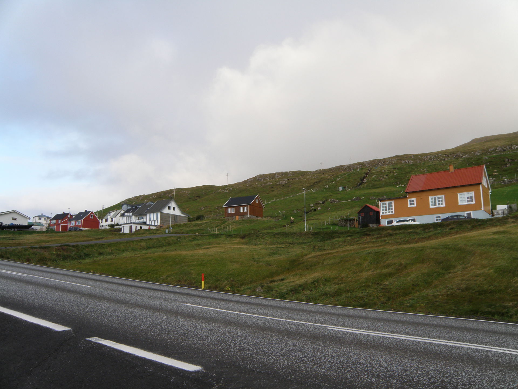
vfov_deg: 53.1
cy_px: 194
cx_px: 259
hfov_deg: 67.3
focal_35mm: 26
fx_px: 389
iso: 64
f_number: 5.6
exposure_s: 1/80
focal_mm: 4.6
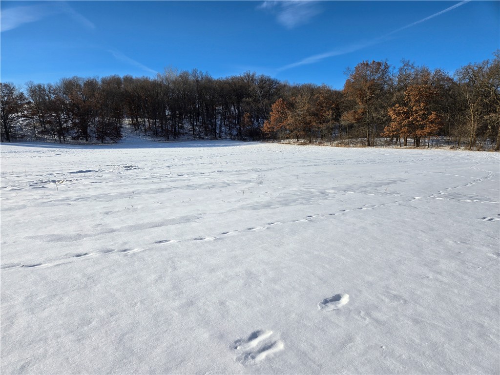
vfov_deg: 58.9
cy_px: 188
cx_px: 250
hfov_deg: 73.9
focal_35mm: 23
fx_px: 332
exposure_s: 1/2628
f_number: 1.8
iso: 25
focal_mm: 5.4
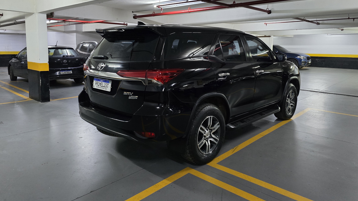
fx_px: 247
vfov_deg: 43.9
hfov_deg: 71.9
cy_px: 71
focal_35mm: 26
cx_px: 179
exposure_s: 1/40
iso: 1600
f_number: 1.7
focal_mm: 6.3
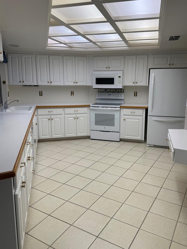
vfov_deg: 65.3
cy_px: 116
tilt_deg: -9.9
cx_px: 97
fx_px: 195
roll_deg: -1.1
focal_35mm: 27
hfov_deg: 51.3
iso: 64
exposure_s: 1/131
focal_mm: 6.76
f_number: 1.78
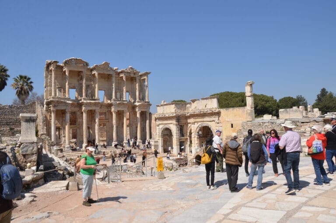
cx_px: 168
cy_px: 112
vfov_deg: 47.8
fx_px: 252
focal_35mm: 27
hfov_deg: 67.5
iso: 400
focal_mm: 18
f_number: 11
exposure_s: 1/500
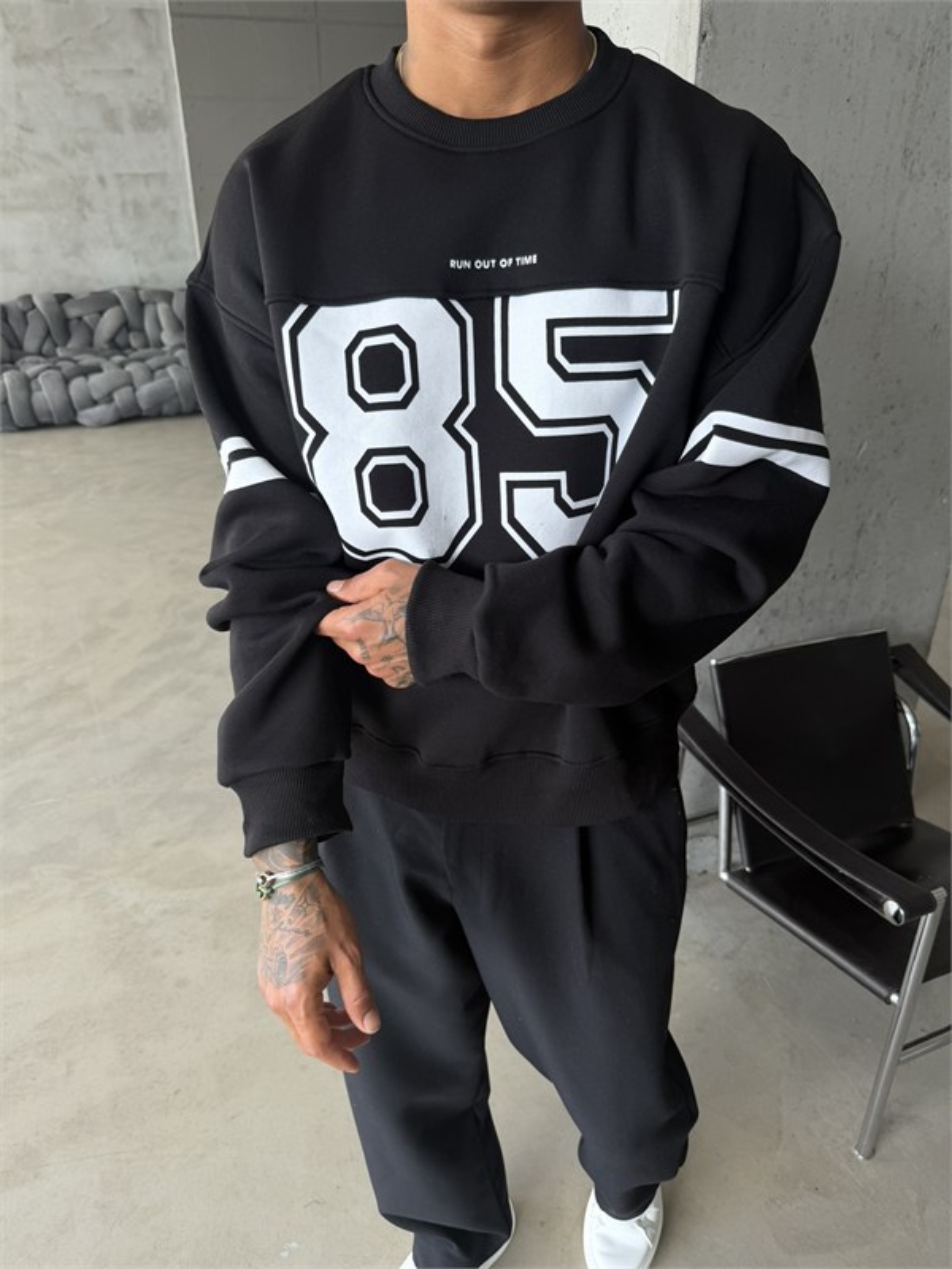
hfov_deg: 56.8
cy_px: 634
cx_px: 476
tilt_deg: -31.1
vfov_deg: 71.6
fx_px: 880
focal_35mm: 24
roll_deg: -0.8
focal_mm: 6.76
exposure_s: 1/121
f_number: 1.78
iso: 50
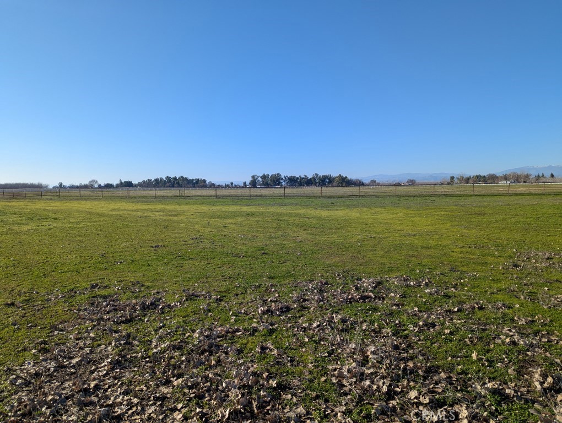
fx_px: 390
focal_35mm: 24
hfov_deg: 71.5
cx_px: 281
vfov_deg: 56.9
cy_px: 212
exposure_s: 1/2309
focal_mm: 6.81
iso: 48
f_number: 1.85
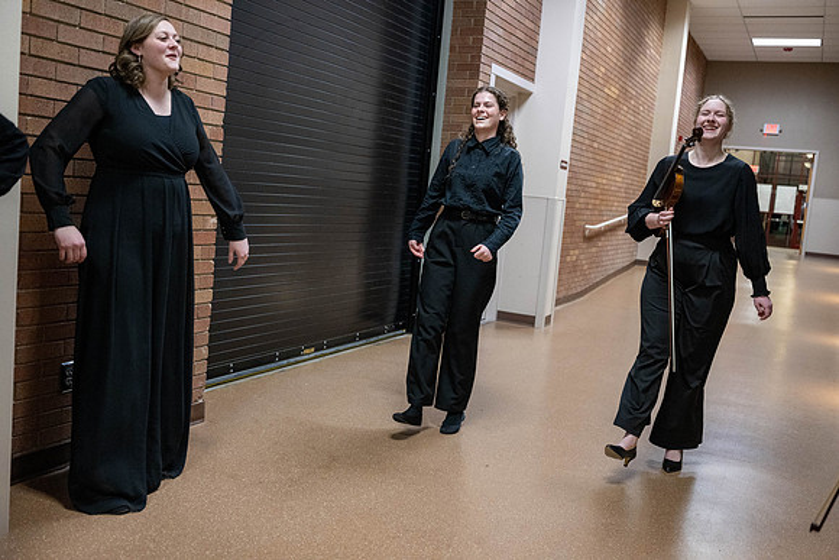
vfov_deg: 38.4
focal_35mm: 34
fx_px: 804
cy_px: 280
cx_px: 420
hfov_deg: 55.1
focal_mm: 34.5
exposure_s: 1/250
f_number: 2.8
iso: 6400
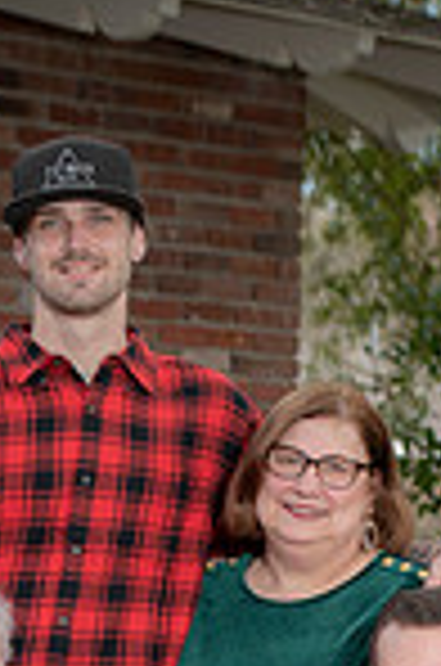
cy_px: 909
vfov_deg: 7.9
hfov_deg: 5.3
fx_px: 4781
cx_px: 176
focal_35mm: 259
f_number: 5
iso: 320
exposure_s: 1/200
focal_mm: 85
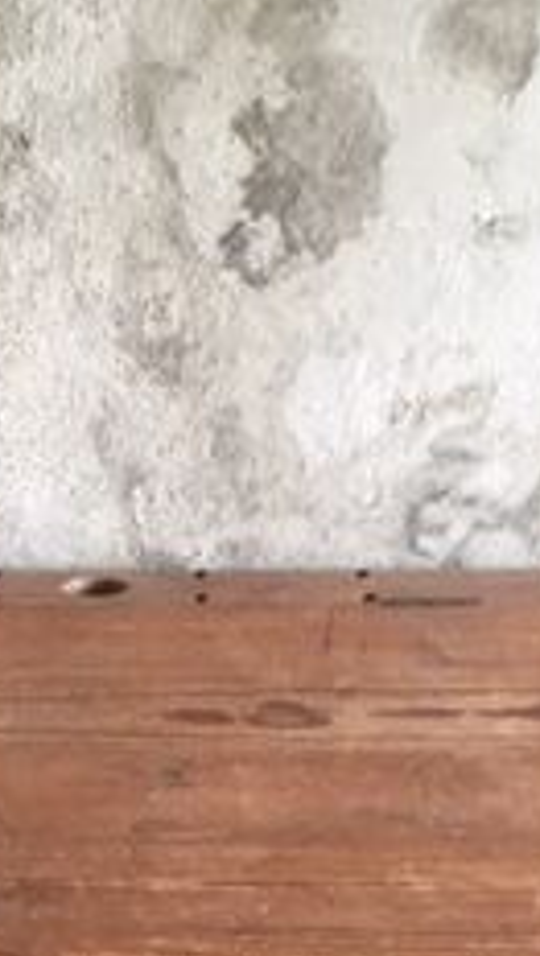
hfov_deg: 13.8
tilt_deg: -33.0
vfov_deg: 22.7
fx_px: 2208
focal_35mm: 87
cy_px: 1117
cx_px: 70
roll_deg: +3.6
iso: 160
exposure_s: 1/33
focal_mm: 4.15
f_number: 2.2
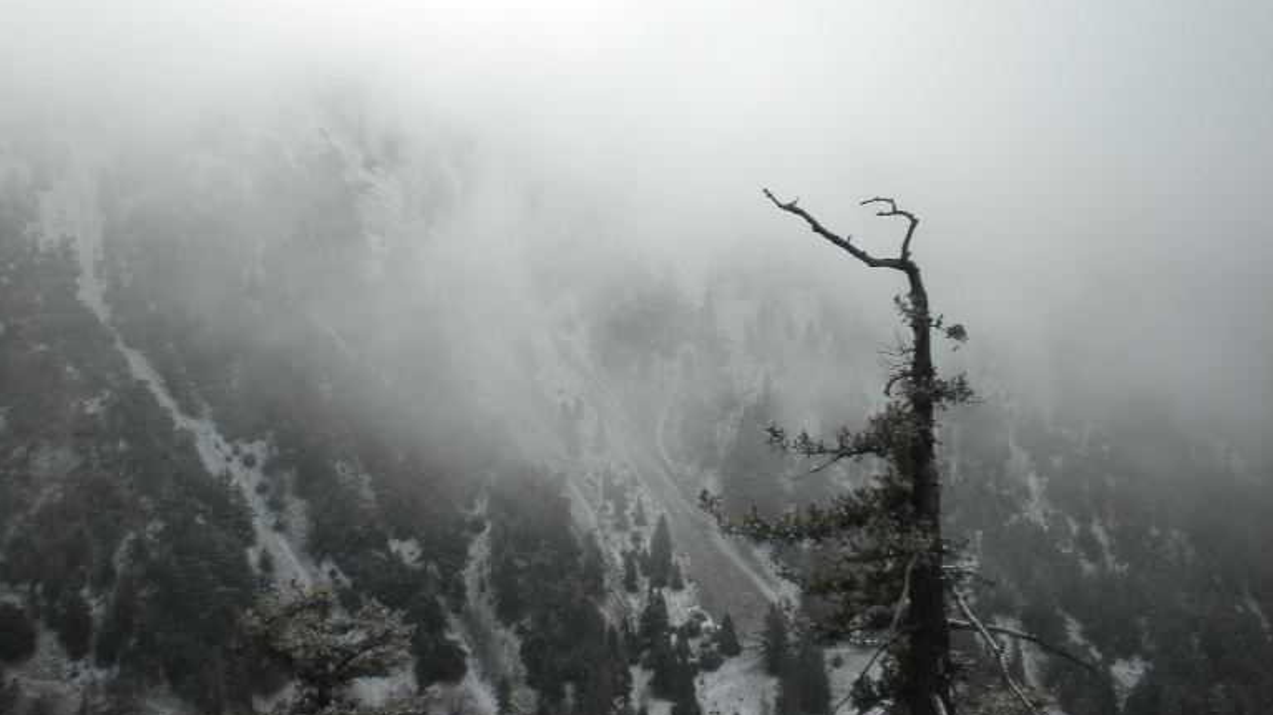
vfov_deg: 29.0
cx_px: 634
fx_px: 1384
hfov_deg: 49.4
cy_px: 321
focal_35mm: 41
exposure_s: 1/84.1
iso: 64
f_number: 10
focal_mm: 6.6
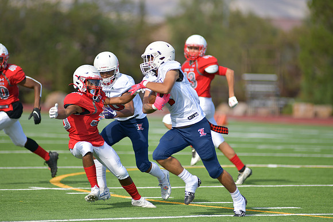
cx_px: 166
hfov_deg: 6.9
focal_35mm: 300
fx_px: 2776
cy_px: 111
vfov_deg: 4.6
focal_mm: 300
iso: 140
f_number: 3.5
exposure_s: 1/2000
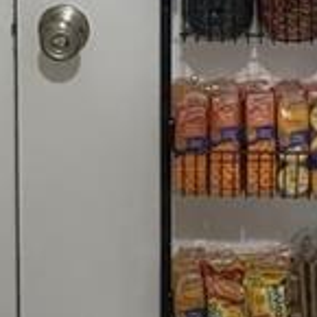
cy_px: -107
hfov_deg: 9.2
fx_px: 1969
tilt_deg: -9.8
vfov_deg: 9.0
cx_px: 225
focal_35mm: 190
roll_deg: -1.5
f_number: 1.8
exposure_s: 1/40
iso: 320
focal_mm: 4.25
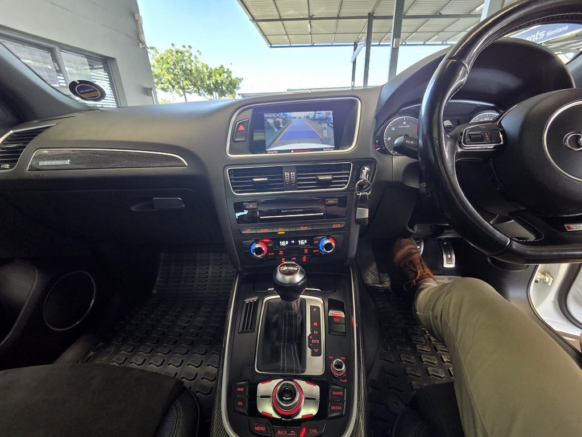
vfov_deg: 89.9
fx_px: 219
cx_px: 291
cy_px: 218
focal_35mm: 13
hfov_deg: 106.2
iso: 320
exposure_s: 1/50
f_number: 2.2
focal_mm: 2.2
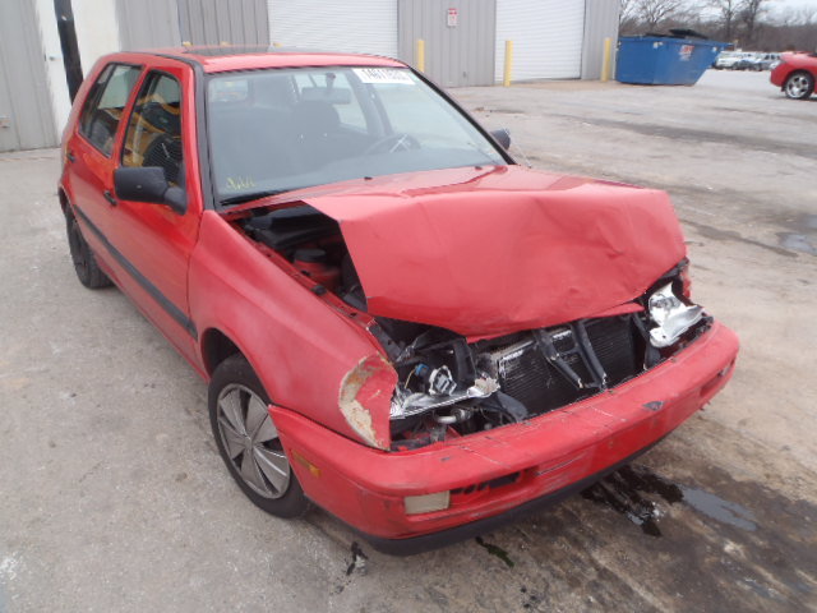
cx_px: 408
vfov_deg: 49.7
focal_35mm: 28
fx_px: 661
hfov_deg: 63.4
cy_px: 306
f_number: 4.5
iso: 80
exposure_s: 1/80
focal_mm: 5
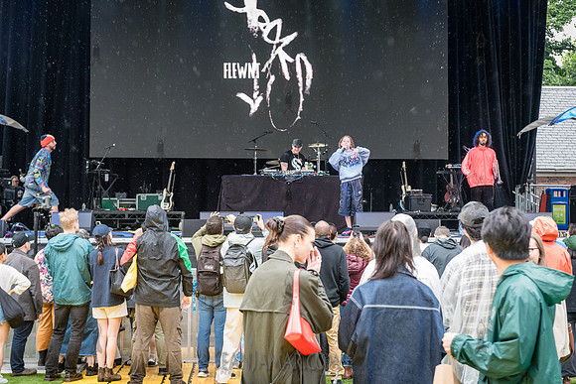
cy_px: 192
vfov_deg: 20.4
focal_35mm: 67
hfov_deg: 30.1
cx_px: 288
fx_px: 1071
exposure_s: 1/500
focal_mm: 66
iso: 2000
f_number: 4.5
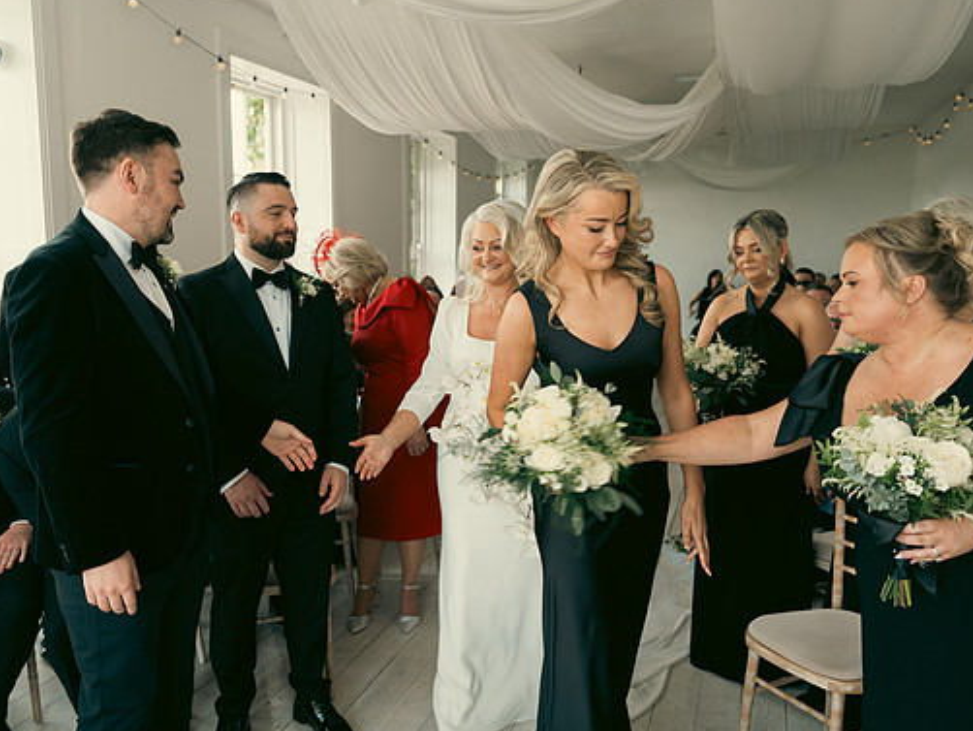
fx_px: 844
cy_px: 366
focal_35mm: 30
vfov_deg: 46.8
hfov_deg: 59.8
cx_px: 430
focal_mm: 27
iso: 500
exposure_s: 1/160
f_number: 3.5
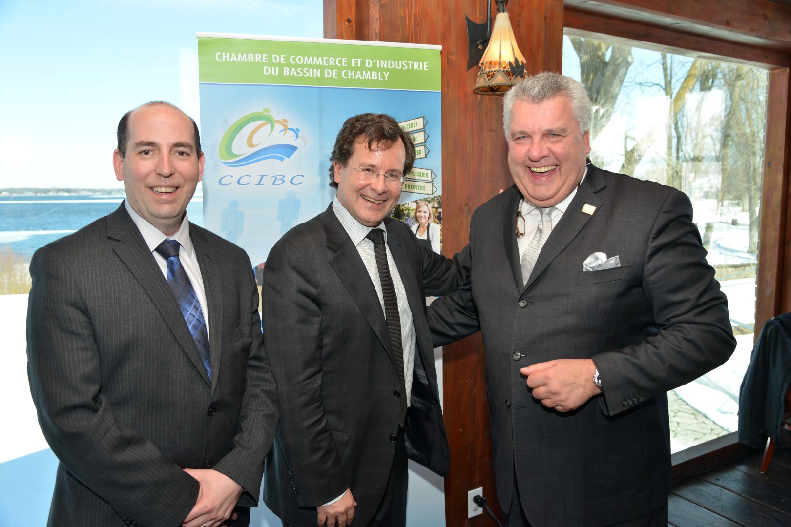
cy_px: 264
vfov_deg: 43.6
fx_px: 659
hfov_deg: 61.9
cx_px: 396
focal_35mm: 30
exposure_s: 1/125
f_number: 5.6
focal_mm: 30
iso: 500
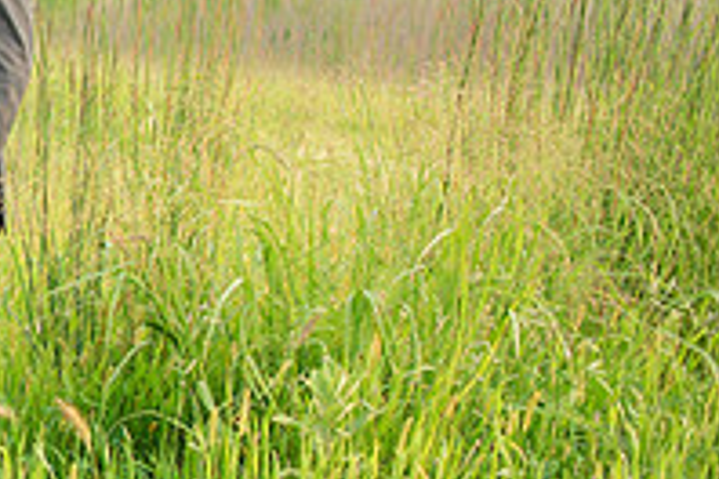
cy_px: 157
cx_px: -310
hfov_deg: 16.8
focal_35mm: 112
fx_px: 2237
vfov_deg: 12.2
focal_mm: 35
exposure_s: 1/640
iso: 200
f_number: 2.8
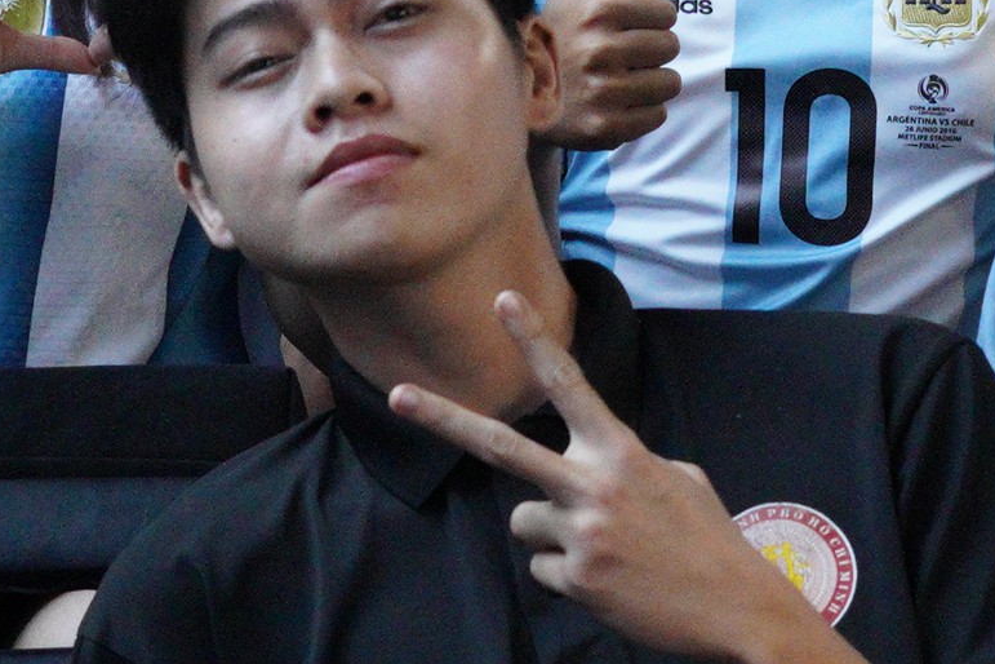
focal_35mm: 249
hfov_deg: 8.3
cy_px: -196
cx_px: 567
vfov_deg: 5.5
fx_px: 6882
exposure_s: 1/200
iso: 8000
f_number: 5.6
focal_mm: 50
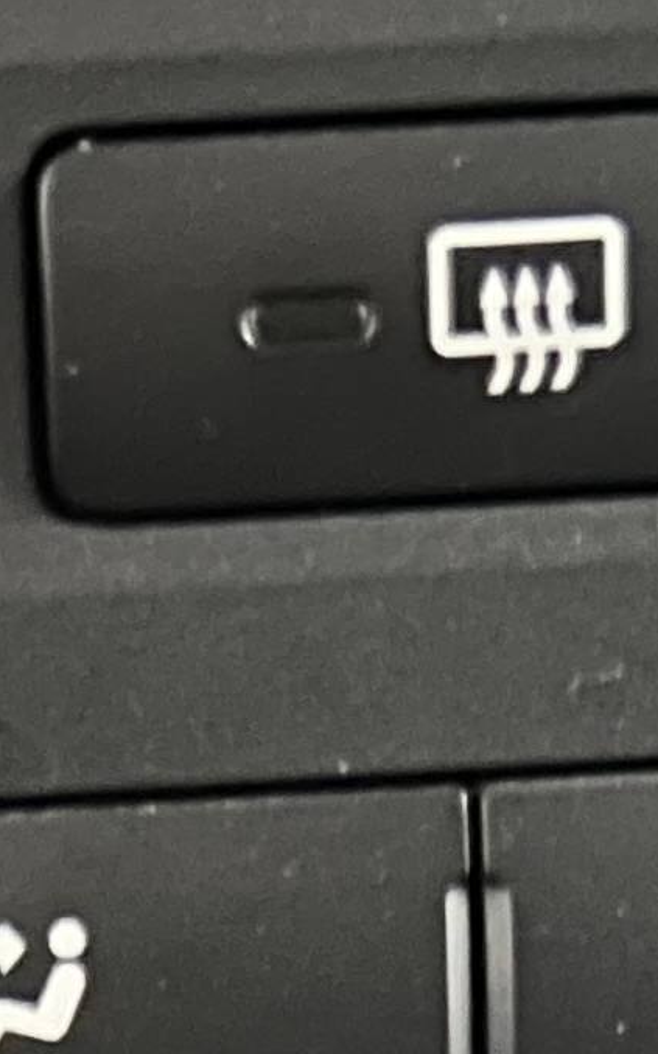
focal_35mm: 164
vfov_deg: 11.4
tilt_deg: -25.9
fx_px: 4712
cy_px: 2148
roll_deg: +2.5
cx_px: 47
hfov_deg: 8.0
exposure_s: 1/17
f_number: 1.5
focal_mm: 5.7
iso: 1000
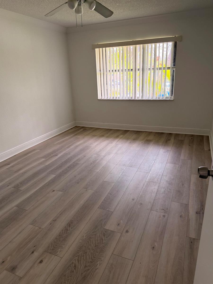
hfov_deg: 56.8
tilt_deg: -21.4
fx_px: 197
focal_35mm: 24
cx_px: 106
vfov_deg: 71.6
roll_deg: +3.2
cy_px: 142
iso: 160
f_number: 1.78
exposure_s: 1/215
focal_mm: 6.76
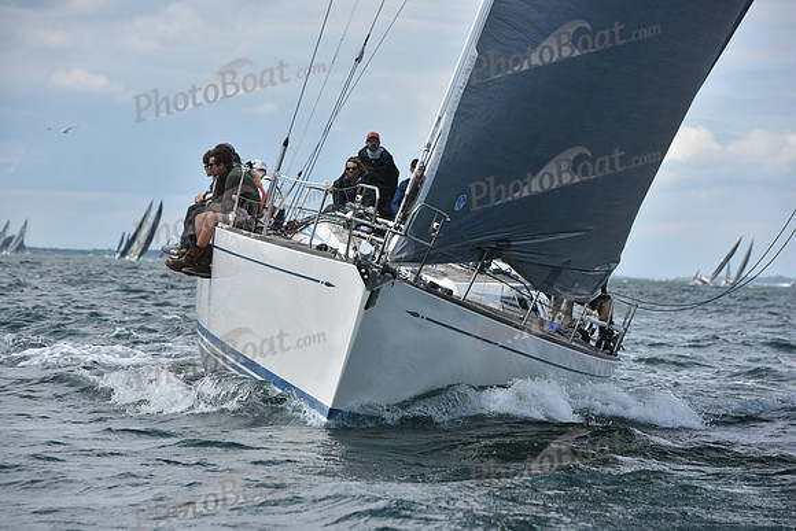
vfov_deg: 8.1
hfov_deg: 12.1
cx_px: 398
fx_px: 3760
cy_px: 266
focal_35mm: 170
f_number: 7.1
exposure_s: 1/1250
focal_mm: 170
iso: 250
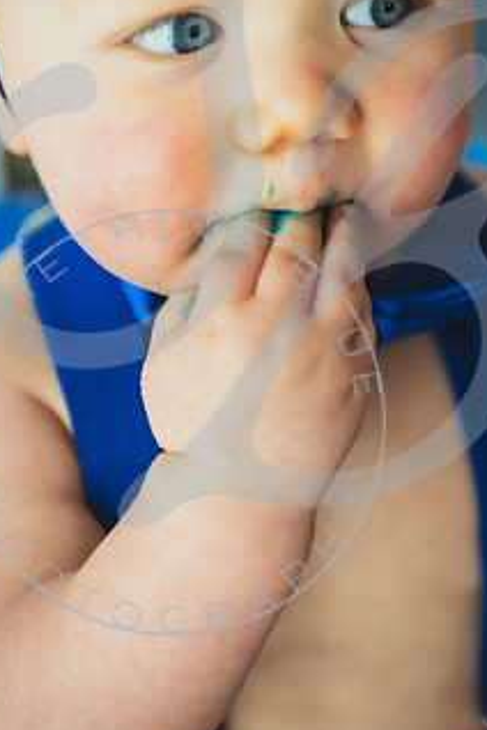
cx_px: 276
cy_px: 248
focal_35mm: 99
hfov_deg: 13.8
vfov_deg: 20.5
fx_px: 2009
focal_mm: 70
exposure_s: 1/125
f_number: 2.8
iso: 200
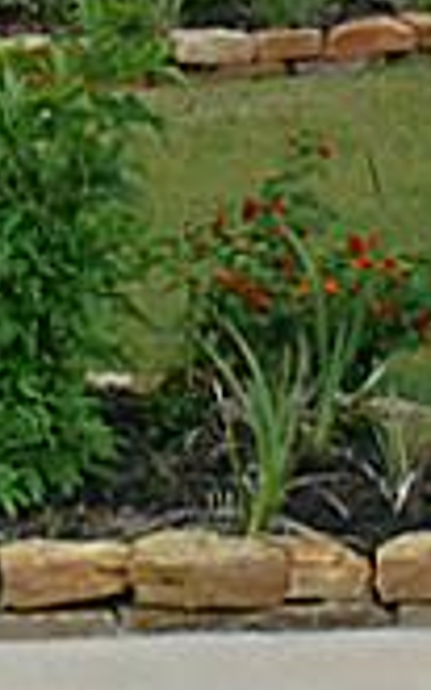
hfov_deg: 4.3
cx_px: -50
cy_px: -510
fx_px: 5700
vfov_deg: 6.8
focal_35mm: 303
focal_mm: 8.6
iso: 100
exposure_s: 1/500
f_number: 5.6
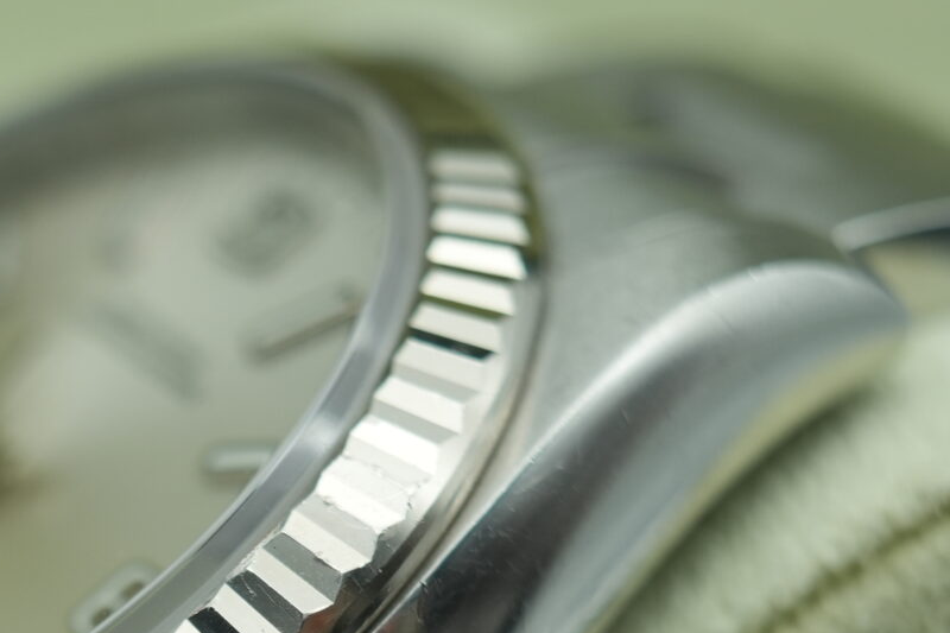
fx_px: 2955
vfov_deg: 11.9
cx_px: 152
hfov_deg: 18.1
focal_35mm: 112
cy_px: 822
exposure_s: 1/250
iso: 400
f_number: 5
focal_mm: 35
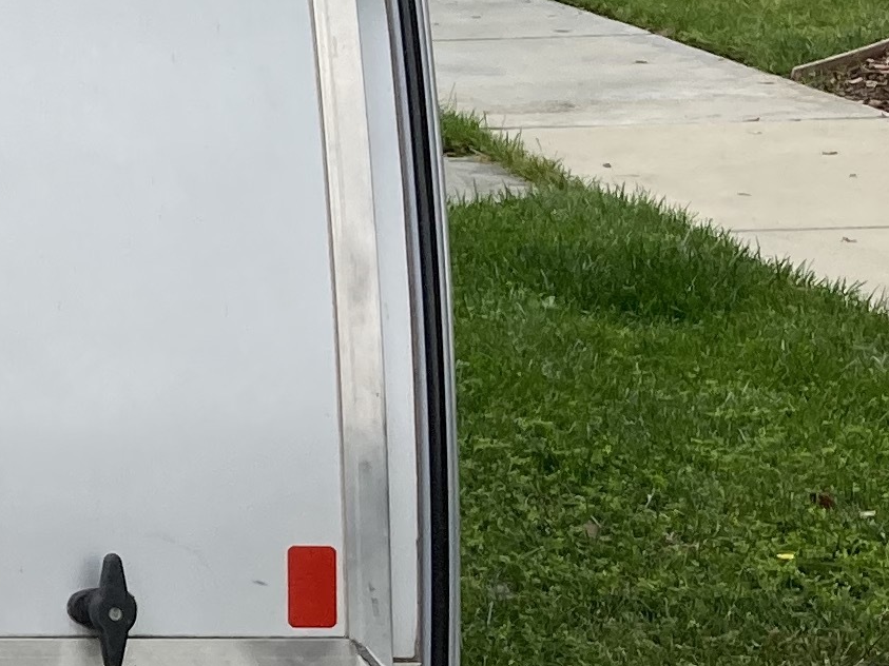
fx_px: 3441
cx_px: -640
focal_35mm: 134
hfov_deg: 13.4
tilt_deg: -7.3
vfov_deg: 11.0
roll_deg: +0.6
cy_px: 106
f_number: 1.8
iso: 20
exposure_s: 1/1104
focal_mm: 3.99
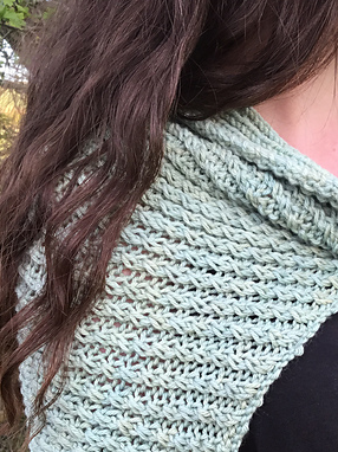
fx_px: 678
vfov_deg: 36.4
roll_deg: +3.0
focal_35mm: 52
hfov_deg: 27.3
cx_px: 281
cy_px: 304
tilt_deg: -15.3
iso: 40
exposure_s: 1/100
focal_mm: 3.3
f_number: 2.4
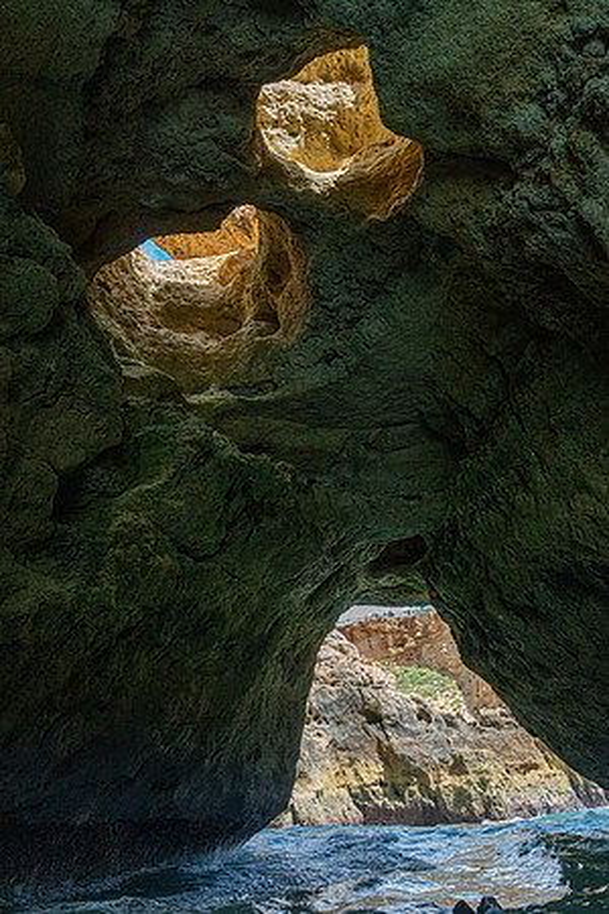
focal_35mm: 24
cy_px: 457
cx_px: 304
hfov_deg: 53.1
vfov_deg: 73.7
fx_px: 609
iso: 4000
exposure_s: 1/1250
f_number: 8
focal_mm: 24
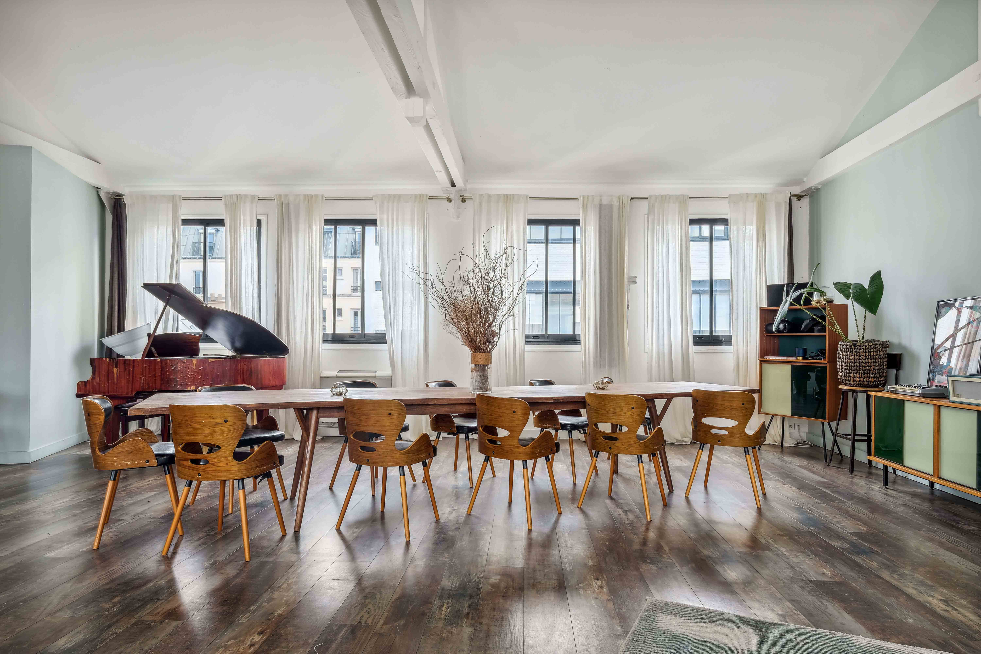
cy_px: 327
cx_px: 490
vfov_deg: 61.9
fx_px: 545
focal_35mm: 20
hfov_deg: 84.0
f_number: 11
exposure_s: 1/2.5
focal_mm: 13.2
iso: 200
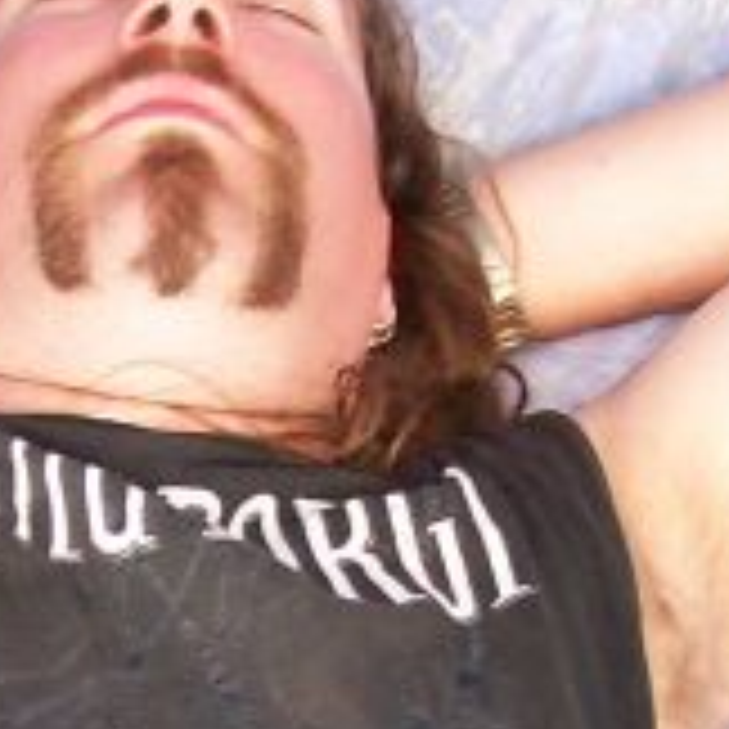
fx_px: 3741
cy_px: 468
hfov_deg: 11.1
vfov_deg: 11.1
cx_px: 126
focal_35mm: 157
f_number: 2.7
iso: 80
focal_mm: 6
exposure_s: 1/64
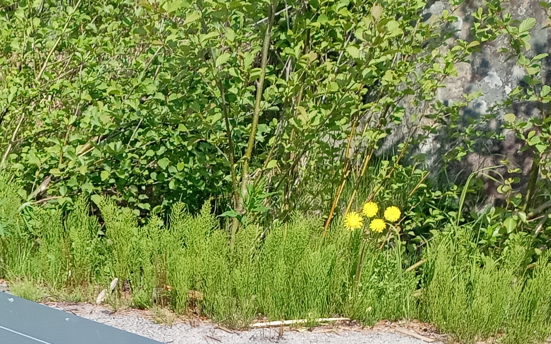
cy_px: 570
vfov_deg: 14.7
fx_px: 1201
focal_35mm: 80
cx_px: 22
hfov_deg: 24.8
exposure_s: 1/527
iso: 100
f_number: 1.8
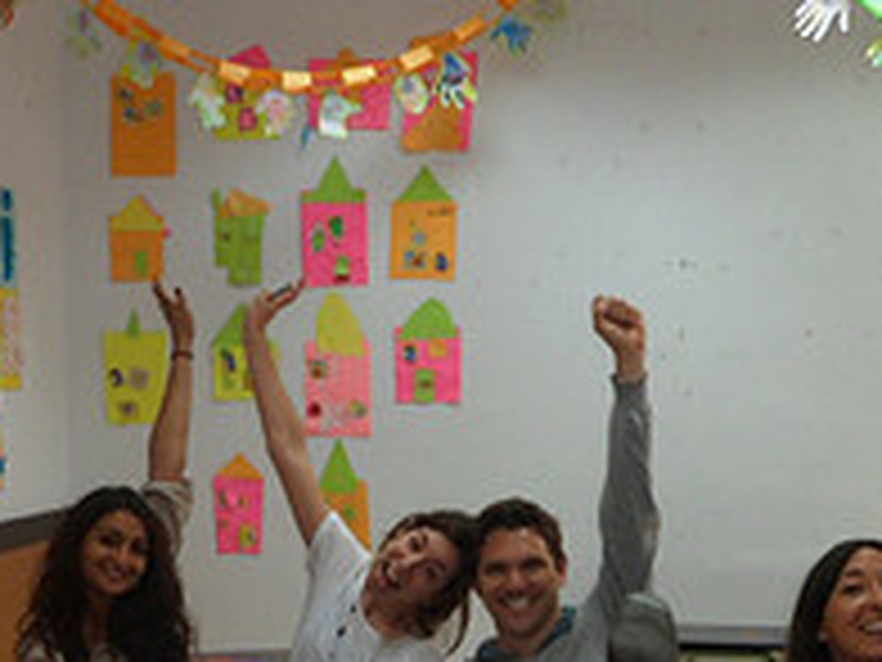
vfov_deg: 18.0
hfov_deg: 25.3
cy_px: 835
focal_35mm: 77
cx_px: 382
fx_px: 1962
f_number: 3.3
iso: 100
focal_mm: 4.9
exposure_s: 1/45
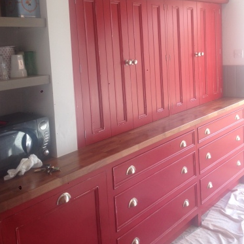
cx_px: 121
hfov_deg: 41.9
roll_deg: +3.5
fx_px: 319
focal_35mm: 40
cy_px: 79
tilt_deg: -4.2
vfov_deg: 41.3
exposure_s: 1/60
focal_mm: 4.12
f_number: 2.4
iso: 50
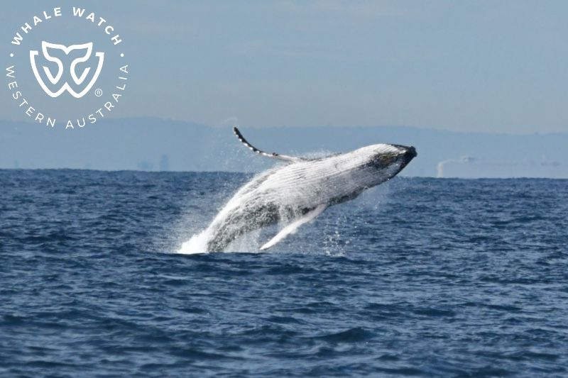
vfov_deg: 3.6
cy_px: 189
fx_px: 5994
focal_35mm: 380
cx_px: 284
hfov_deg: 5.4
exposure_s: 1/8000
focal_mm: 380
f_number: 6
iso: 1000
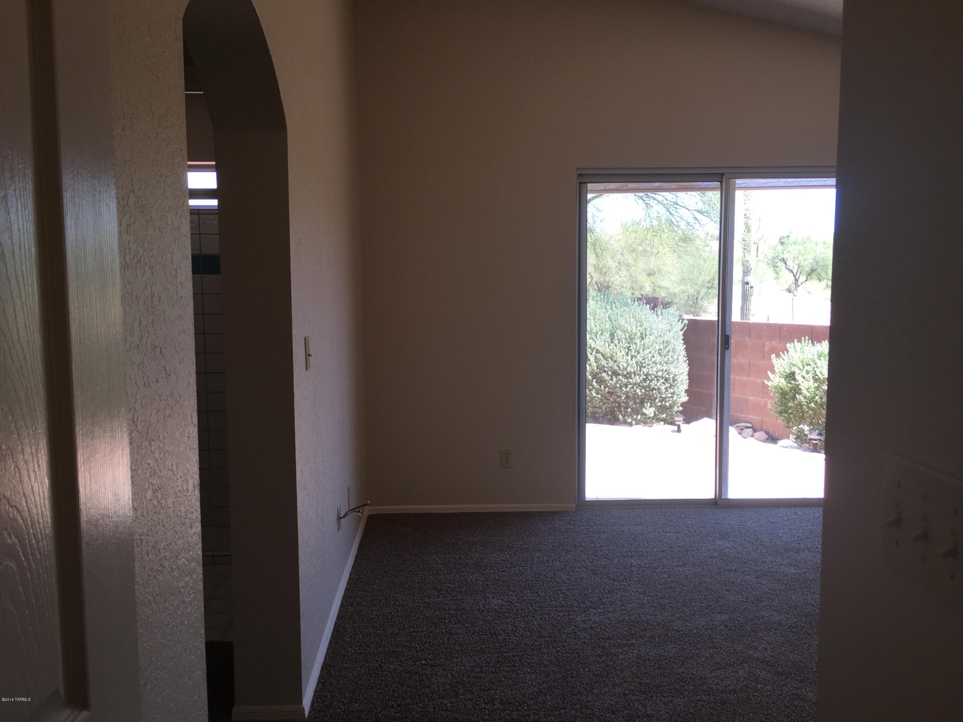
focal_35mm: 29
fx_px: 807
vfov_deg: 48.2
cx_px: 482
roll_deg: +0.9
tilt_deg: -5.4
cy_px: 361
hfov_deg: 61.7
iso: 25
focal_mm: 4.15
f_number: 2.2
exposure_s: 1/120
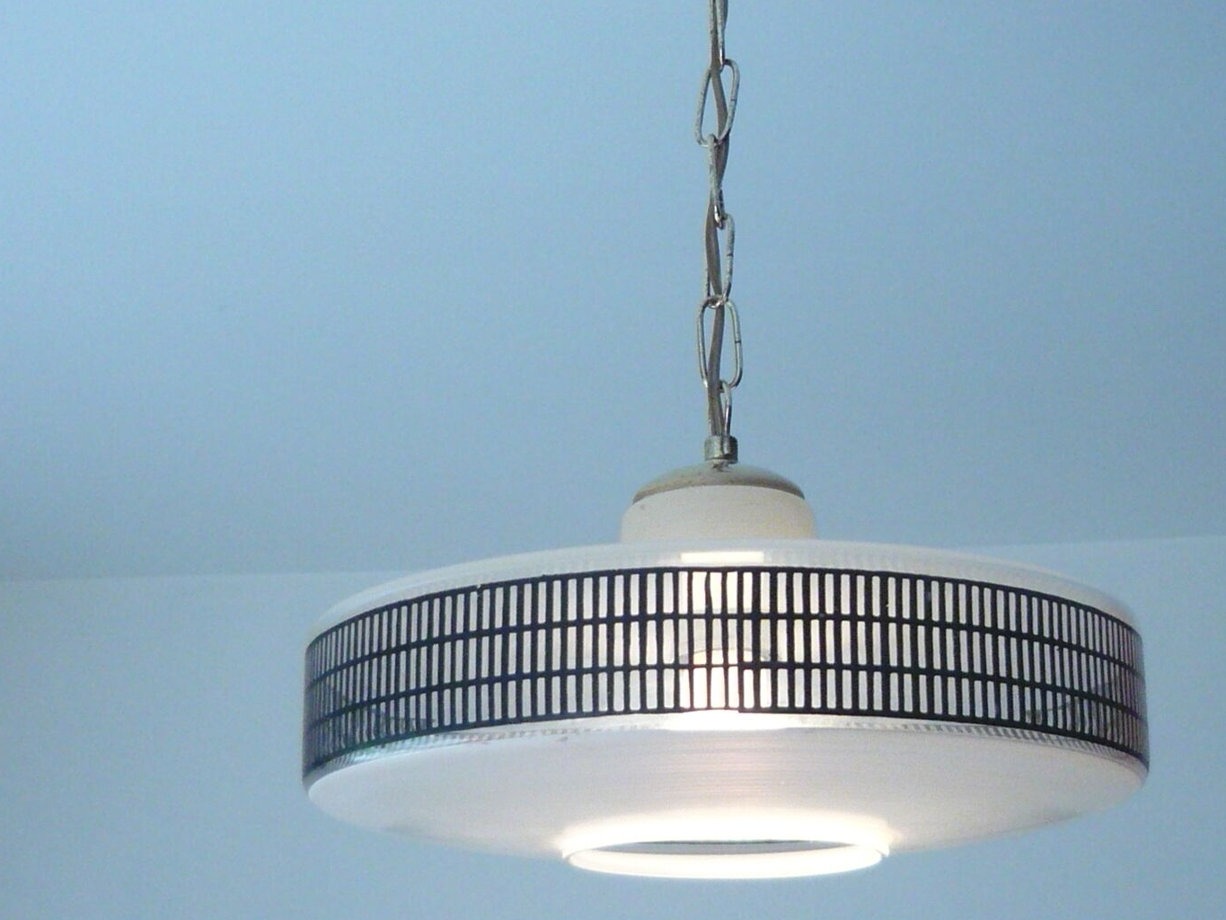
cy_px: 447
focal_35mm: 68
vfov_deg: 21.6
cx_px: 642
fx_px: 2409
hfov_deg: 28.6
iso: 400
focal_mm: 6
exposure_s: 1/250
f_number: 2.9
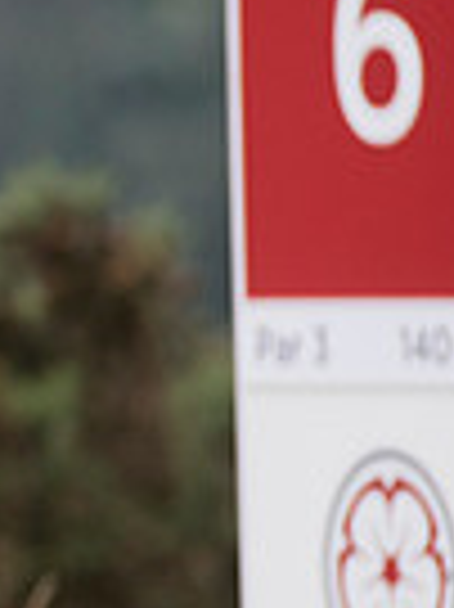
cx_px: -764
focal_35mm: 1240
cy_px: 187
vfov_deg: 1.6
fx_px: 21718
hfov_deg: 1.2
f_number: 4
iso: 800
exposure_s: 1/2000
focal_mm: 300
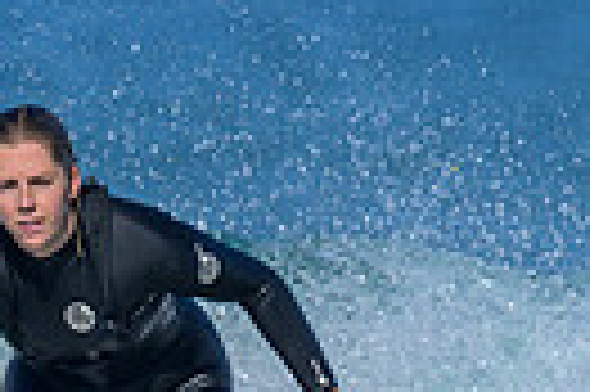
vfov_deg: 0.3
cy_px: 619
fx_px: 79714
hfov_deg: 0.4
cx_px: -243
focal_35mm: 4870
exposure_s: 1/2000
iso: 200
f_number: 6.3
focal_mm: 800
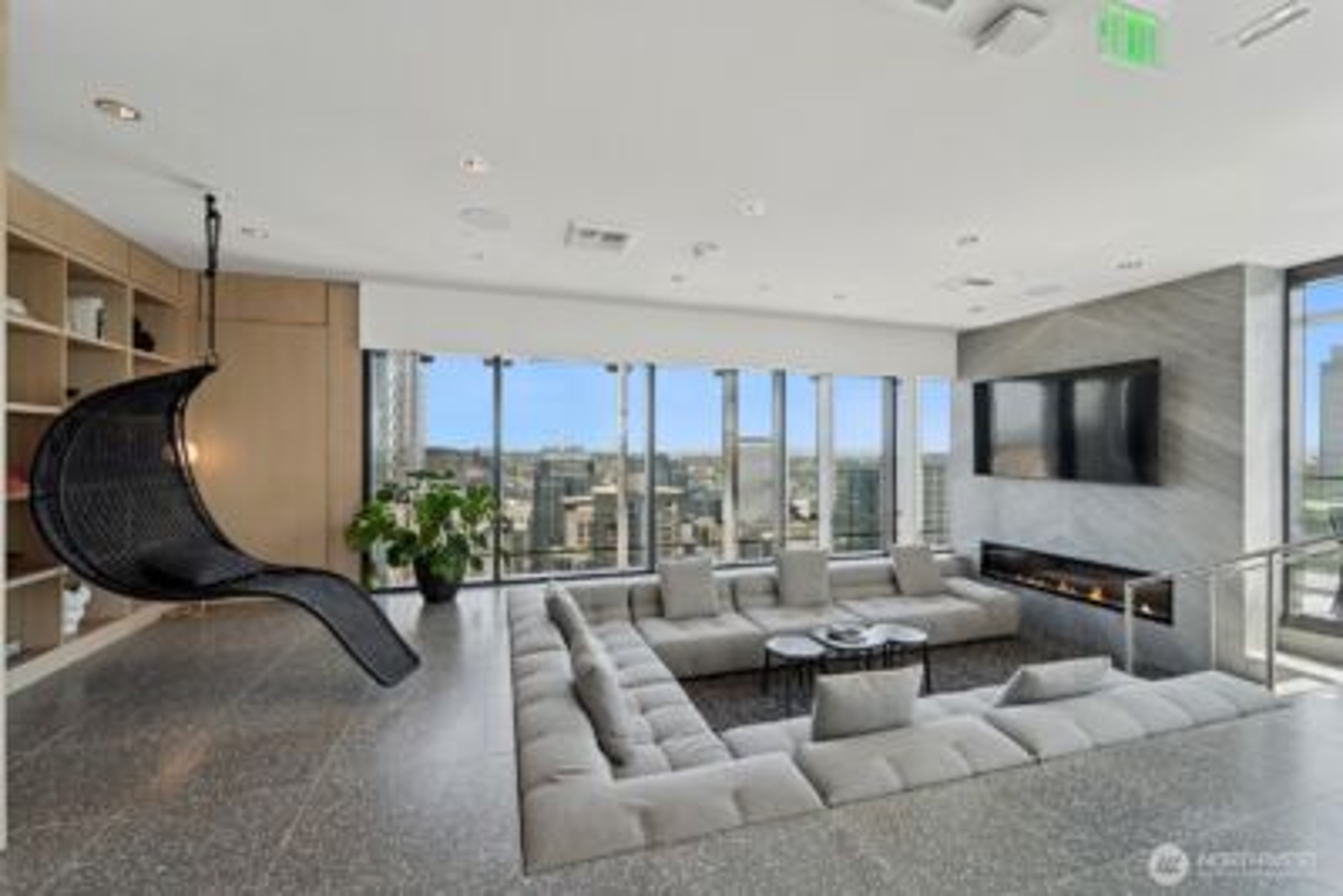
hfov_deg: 104.2
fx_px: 522
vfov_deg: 81.3
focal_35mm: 14
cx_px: 672
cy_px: 448
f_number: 8
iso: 200
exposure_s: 1/40
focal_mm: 14
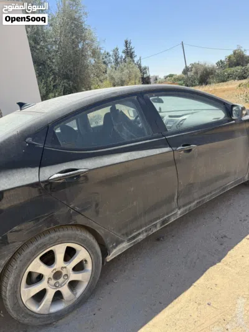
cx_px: 124
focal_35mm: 24
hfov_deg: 56.8
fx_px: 230
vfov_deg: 71.6
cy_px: 166
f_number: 1.78
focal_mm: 6.76
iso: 80
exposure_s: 1/2445
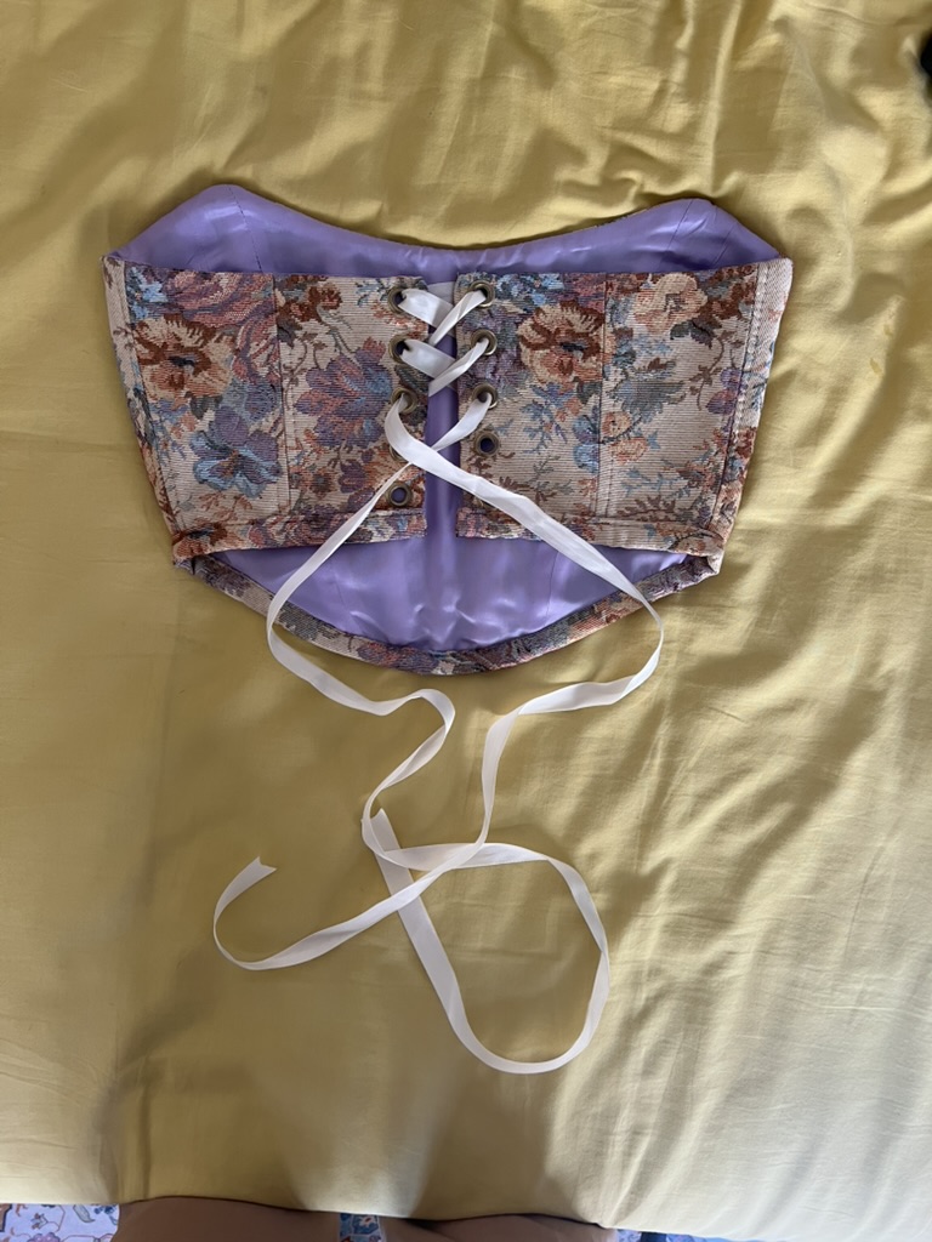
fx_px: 933
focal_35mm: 26
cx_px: 466
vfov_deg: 67.3
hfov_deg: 53.1
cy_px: 621
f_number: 1.5
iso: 125
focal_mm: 5.7
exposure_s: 1/85
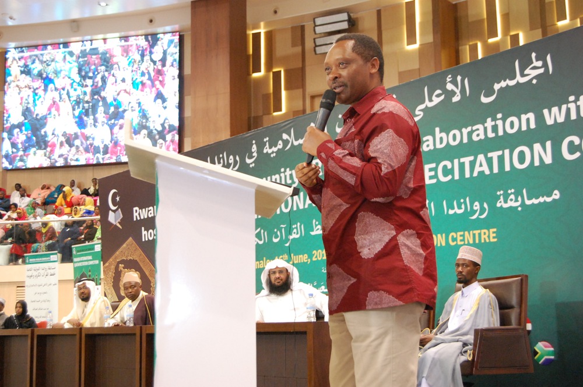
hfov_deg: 35.1
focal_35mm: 57
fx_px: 922
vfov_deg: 23.7
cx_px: 292
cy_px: 194
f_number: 4.8
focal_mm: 38
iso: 1600
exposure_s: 1/25
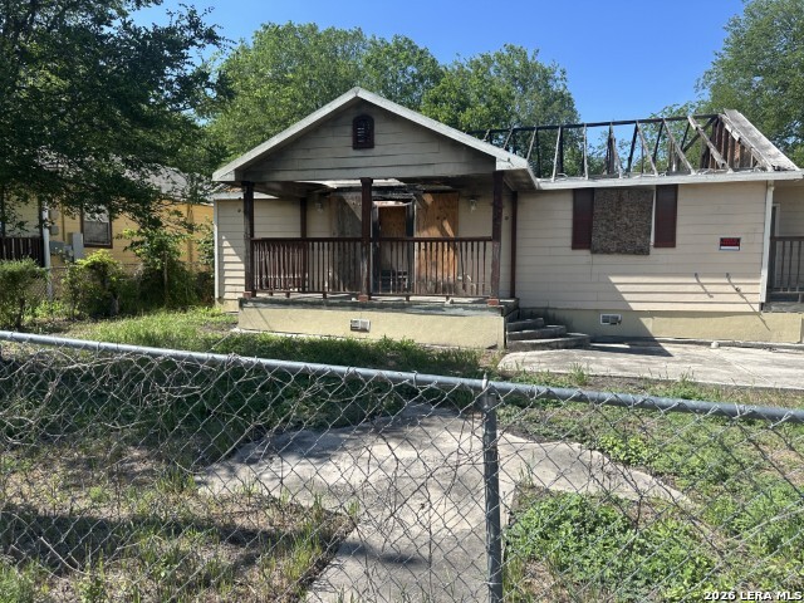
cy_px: 302
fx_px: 557
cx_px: 402
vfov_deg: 56.8
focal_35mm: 24
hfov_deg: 71.6
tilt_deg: -3.5
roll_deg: +0.0
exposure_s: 1/3058
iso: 80
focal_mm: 6.86
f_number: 1.78
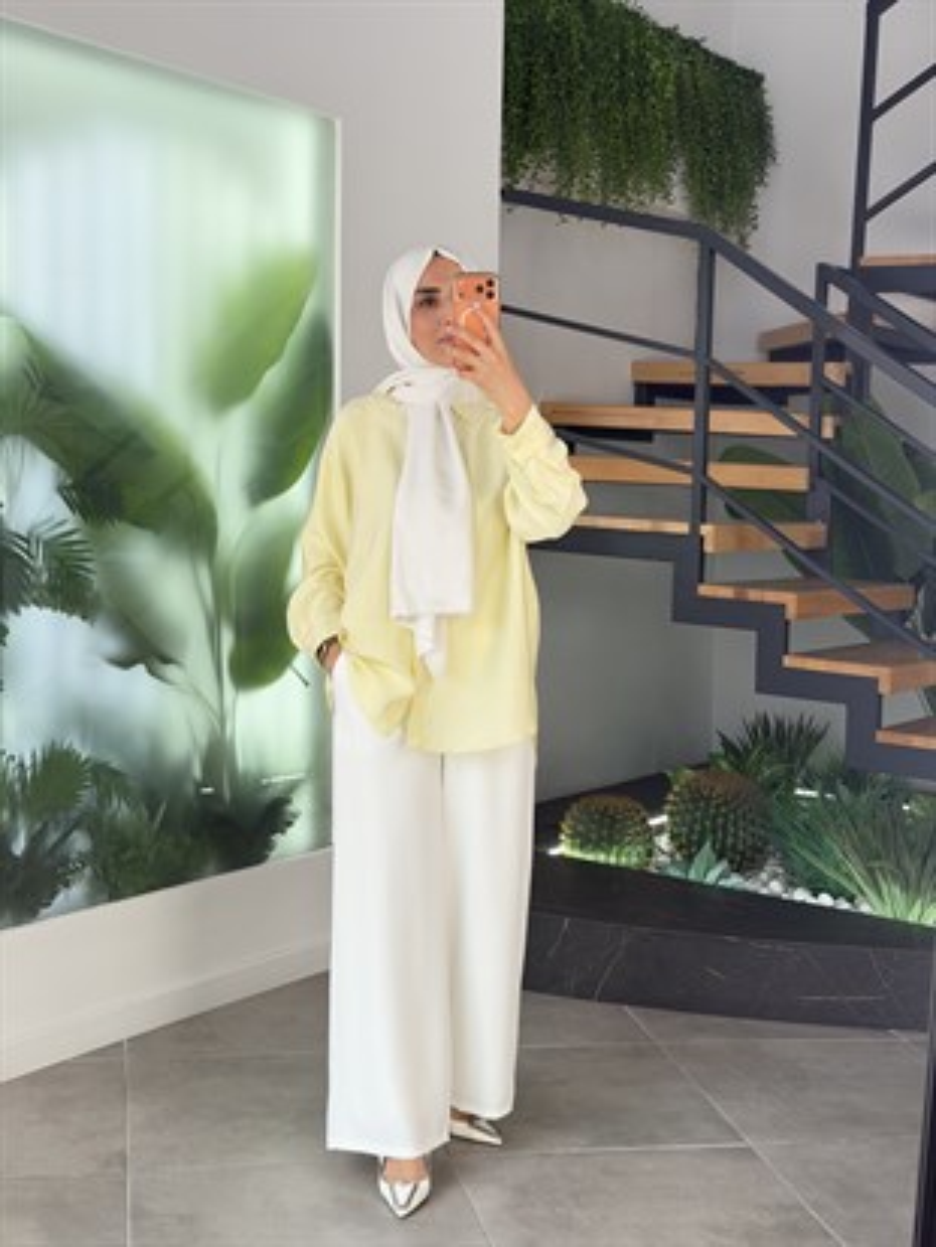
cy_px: 624
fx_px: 1730
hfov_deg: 30.3
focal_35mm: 48
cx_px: 468
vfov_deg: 39.6
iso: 64
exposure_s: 1/384
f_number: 1.78
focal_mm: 6.76
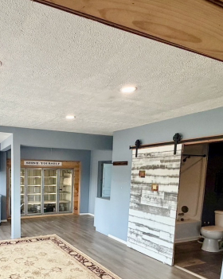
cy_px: 192
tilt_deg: -6.5
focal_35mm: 26
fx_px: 215
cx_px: 41
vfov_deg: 63.9
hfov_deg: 51.1
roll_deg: -0.7
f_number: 2.2
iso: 160
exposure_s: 1/120
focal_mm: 2.22
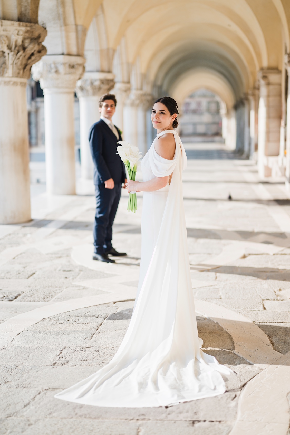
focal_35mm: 50
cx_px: 145
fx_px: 604
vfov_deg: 39.6
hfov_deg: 27.0
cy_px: 218
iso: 64
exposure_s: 1/2500
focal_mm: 50
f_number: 1.2
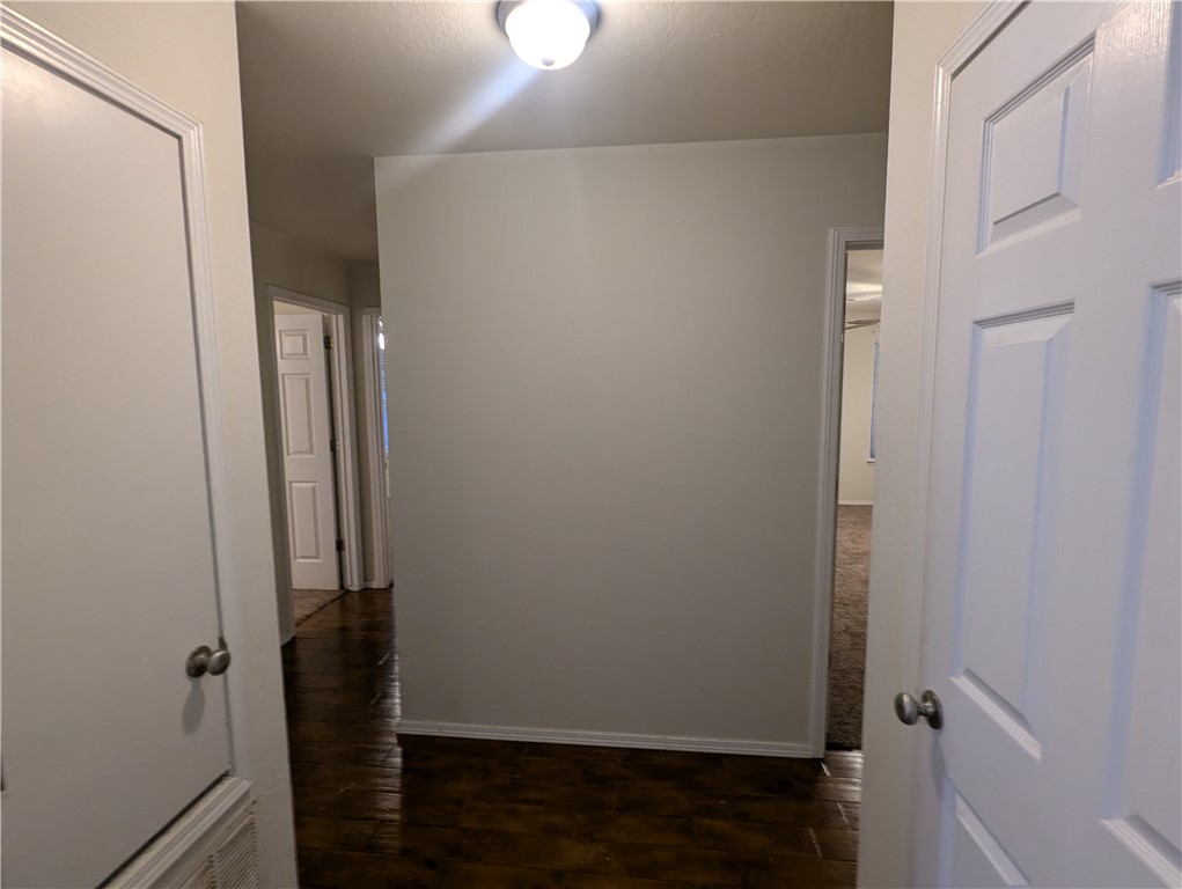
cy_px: 444
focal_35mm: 16
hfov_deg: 94.4
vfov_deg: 78.2
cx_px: 591
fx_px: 547
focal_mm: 2.35
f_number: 2.2
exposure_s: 1/24
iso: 114
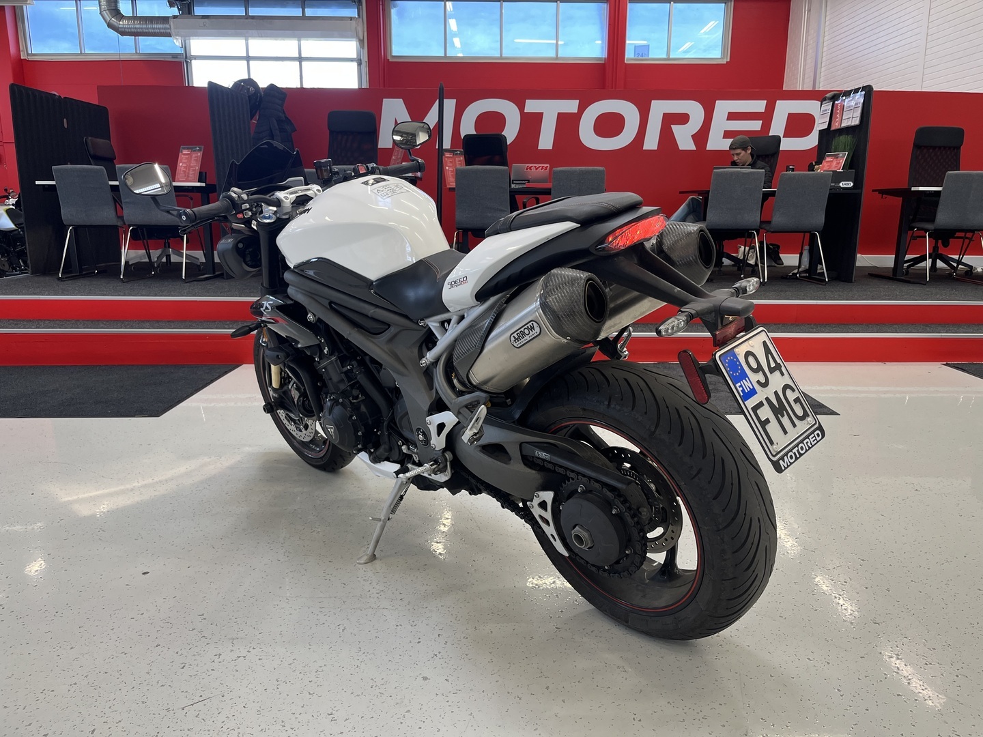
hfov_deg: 67.3
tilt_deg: -12.1
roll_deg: +0.4
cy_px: 368
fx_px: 738
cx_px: 492
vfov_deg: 53.1
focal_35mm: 26
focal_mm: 5.1
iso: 100
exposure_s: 1/100
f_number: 1.6
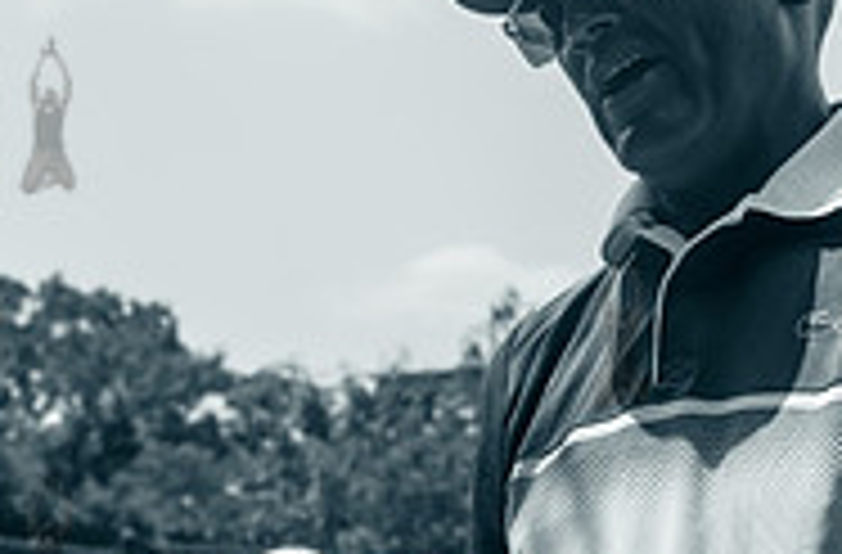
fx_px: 2725
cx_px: 802
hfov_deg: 17.2
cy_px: 451
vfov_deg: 11.6
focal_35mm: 117
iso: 200
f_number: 4.5
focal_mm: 32
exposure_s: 1/2500
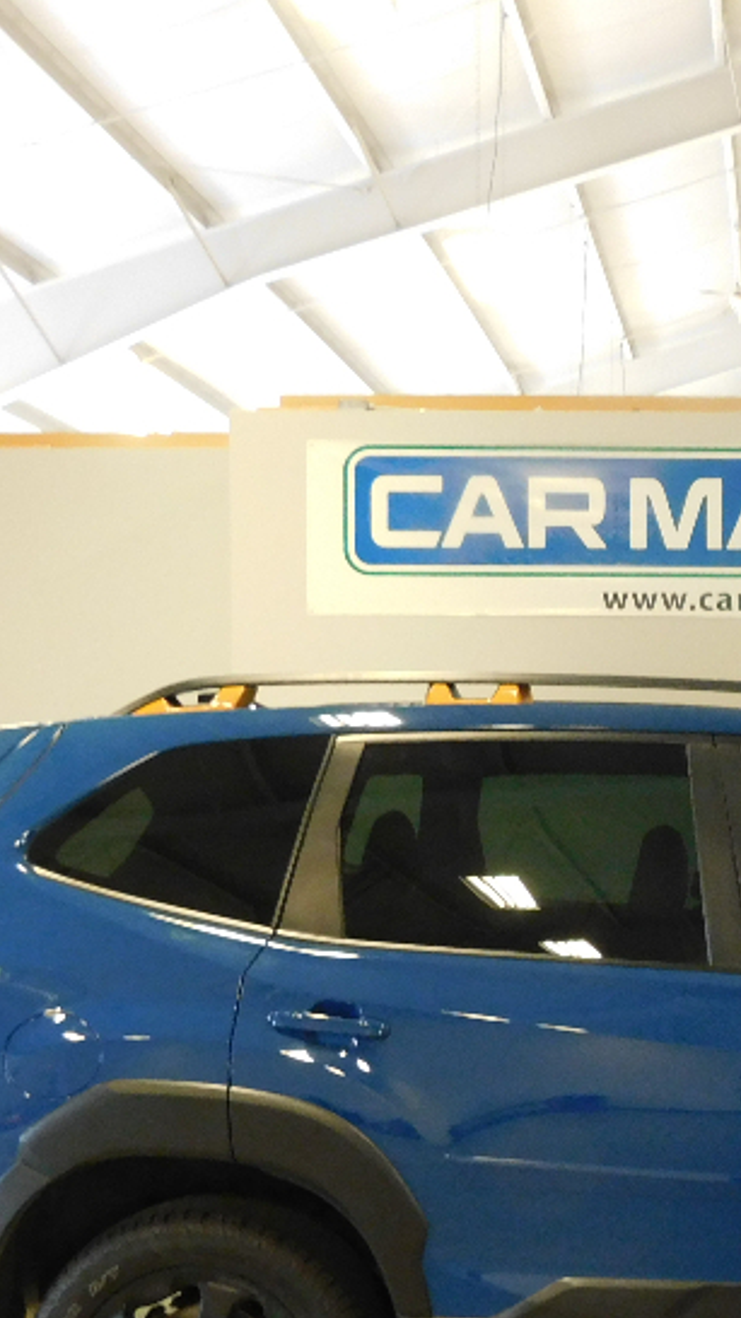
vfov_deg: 43.1
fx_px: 1642
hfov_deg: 23.6
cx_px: 850
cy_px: 881
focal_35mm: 47
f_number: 3
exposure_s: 1/20
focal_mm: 4
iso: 400
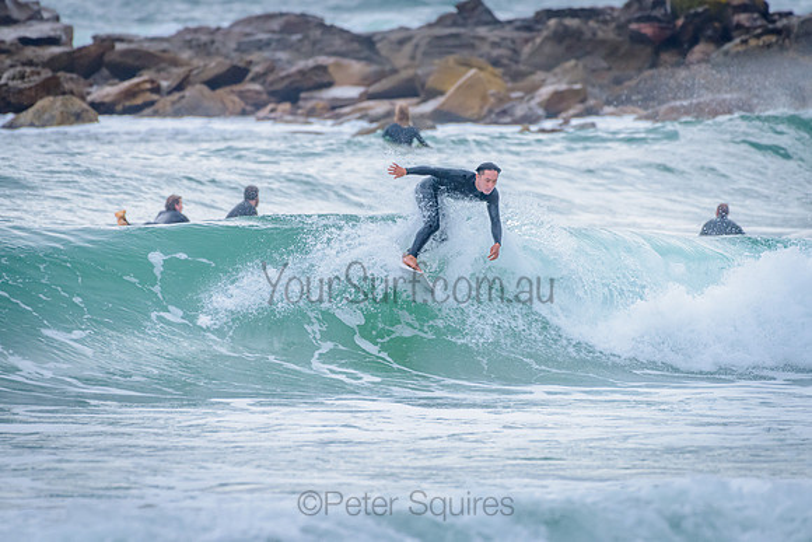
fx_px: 13827
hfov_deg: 3.4
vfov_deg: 2.2
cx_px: 403
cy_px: 278
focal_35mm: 613
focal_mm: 500
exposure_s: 1/2000
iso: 800
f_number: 5.6
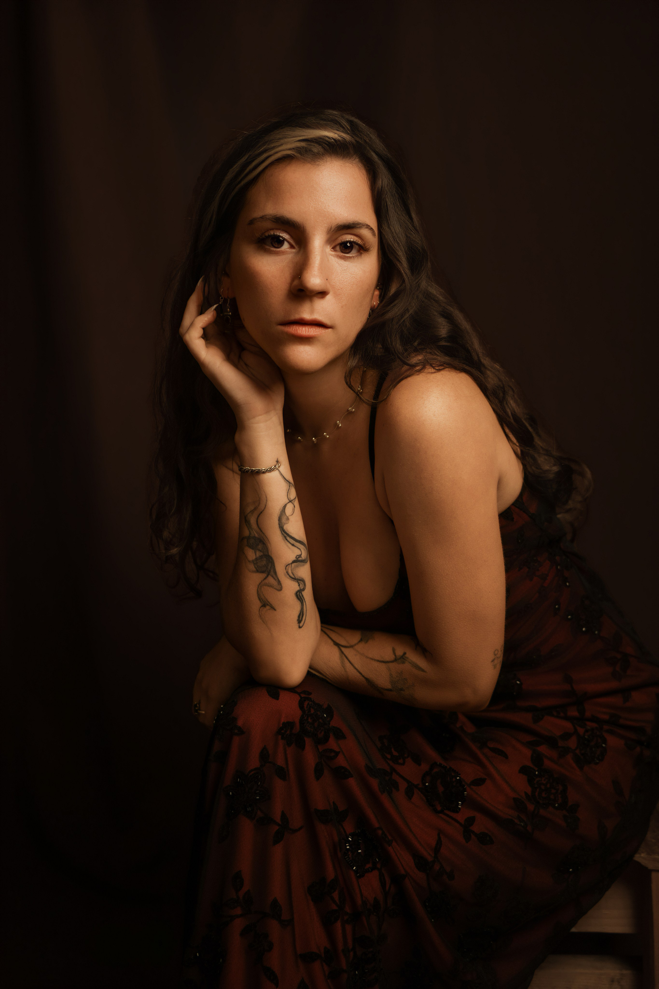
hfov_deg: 26.5
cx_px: 330
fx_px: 1400
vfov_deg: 38.9
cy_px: 494
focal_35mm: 51
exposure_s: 1/160
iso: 640
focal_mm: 51
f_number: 4
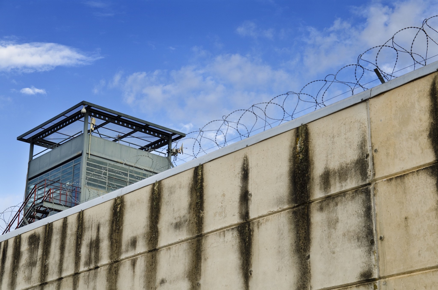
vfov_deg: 18.1
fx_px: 911
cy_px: 145
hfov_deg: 27.0
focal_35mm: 75
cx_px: 219
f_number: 5.6
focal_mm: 50
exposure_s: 1/250
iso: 100
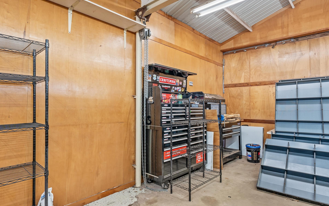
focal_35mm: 20
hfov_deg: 85.0
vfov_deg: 59.6
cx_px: 160
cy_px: 108
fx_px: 179
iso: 800
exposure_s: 1/10
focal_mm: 19
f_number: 8
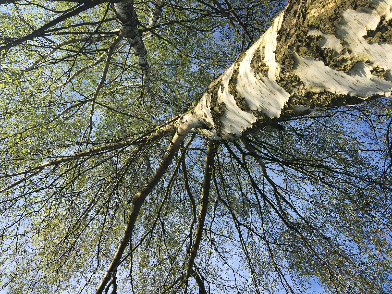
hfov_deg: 61.7
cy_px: 147
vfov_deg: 48.2
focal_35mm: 29
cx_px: 196
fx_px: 328
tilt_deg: +79.6
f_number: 2.2
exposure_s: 1/1040
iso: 25
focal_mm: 4.15
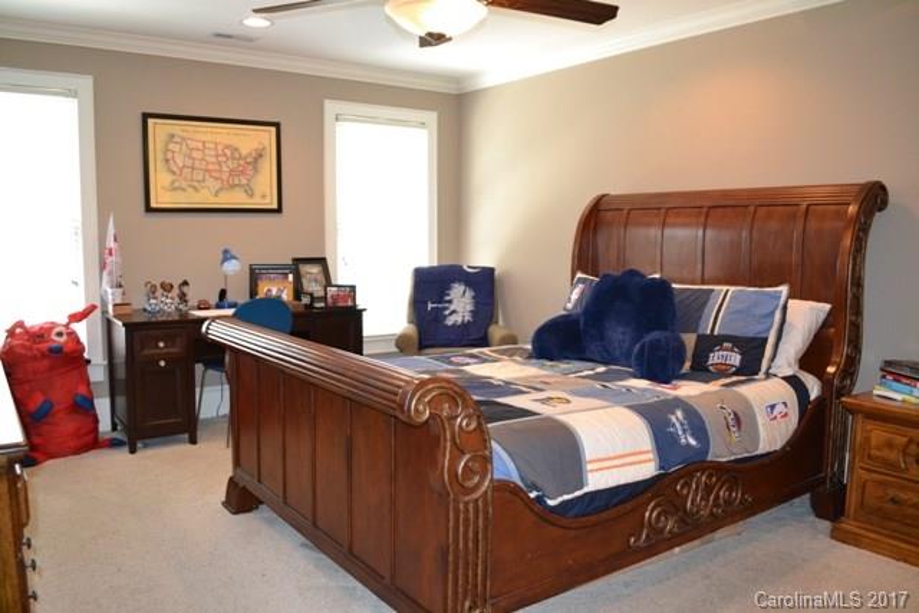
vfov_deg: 48.0
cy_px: 306
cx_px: 460
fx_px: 689
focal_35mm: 27
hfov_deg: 67.4
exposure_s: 1/60
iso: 2200
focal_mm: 18
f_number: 3.5
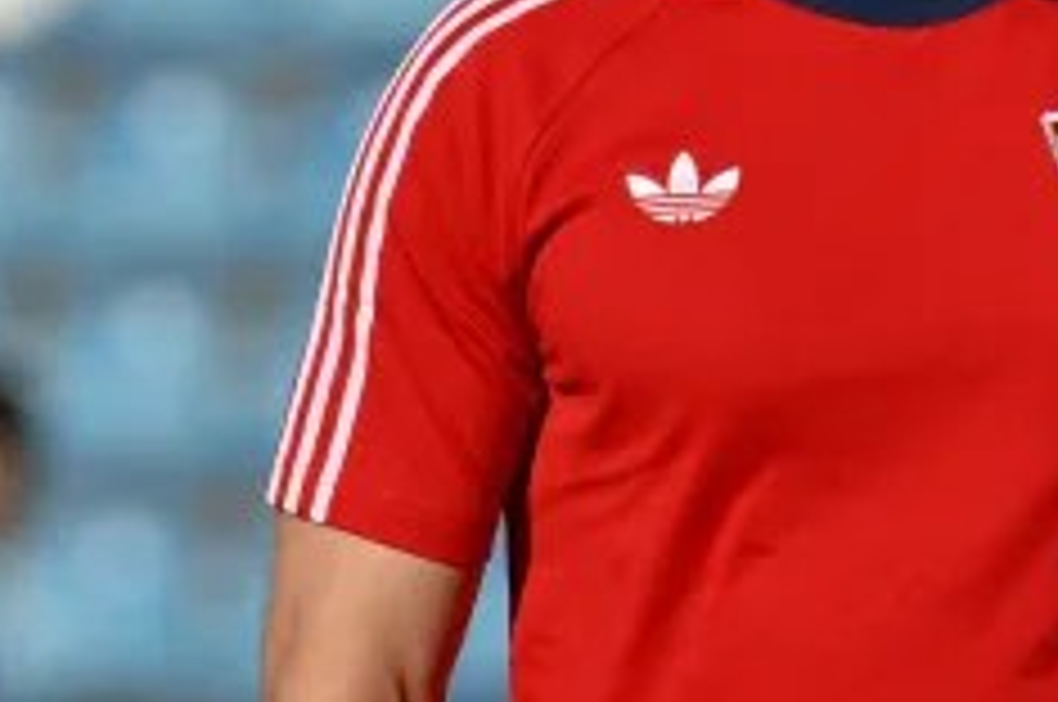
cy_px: 18
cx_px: 815
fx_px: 33310
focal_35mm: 1135
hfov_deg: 1.8
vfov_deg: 1.2
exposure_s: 1/1000
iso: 100
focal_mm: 370
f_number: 6
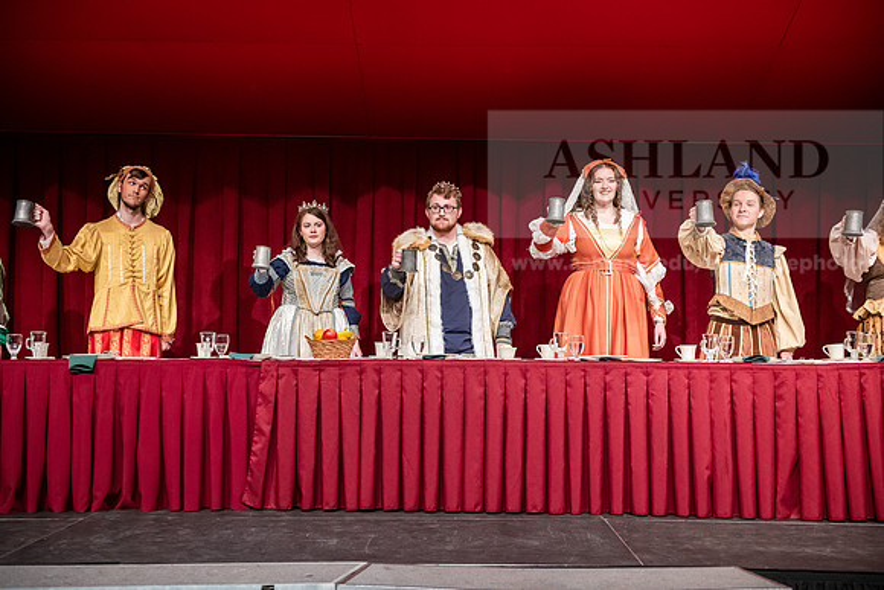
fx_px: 1277
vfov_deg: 26.0
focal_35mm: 52
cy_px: 295
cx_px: 442
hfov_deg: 38.2
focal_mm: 52
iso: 2000
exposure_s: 1/250
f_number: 3.2
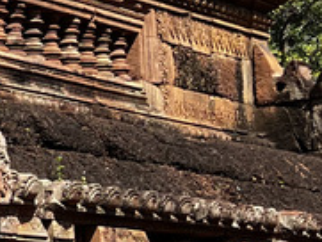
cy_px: 180
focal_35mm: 172
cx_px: -454
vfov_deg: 8.6
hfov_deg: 10.0
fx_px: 1601
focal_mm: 5.7
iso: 50
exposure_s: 1/1511
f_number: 1.5
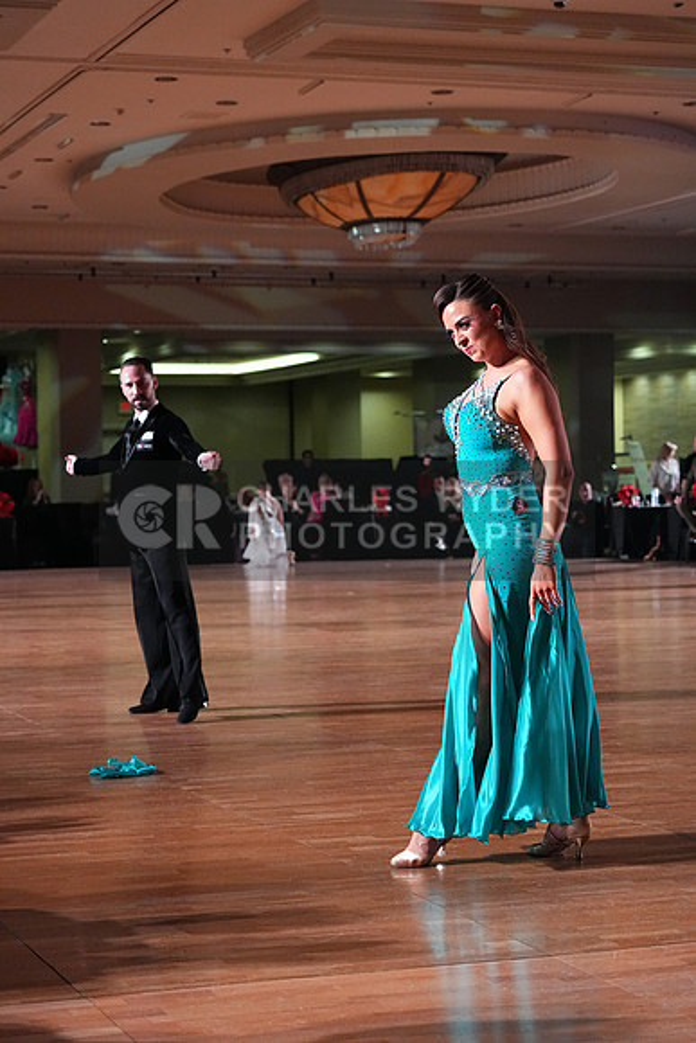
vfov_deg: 27.0
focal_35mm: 75
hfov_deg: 18.2
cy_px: 522
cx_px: 348
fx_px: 2174
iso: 8000
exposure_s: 1/400
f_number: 5
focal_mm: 75
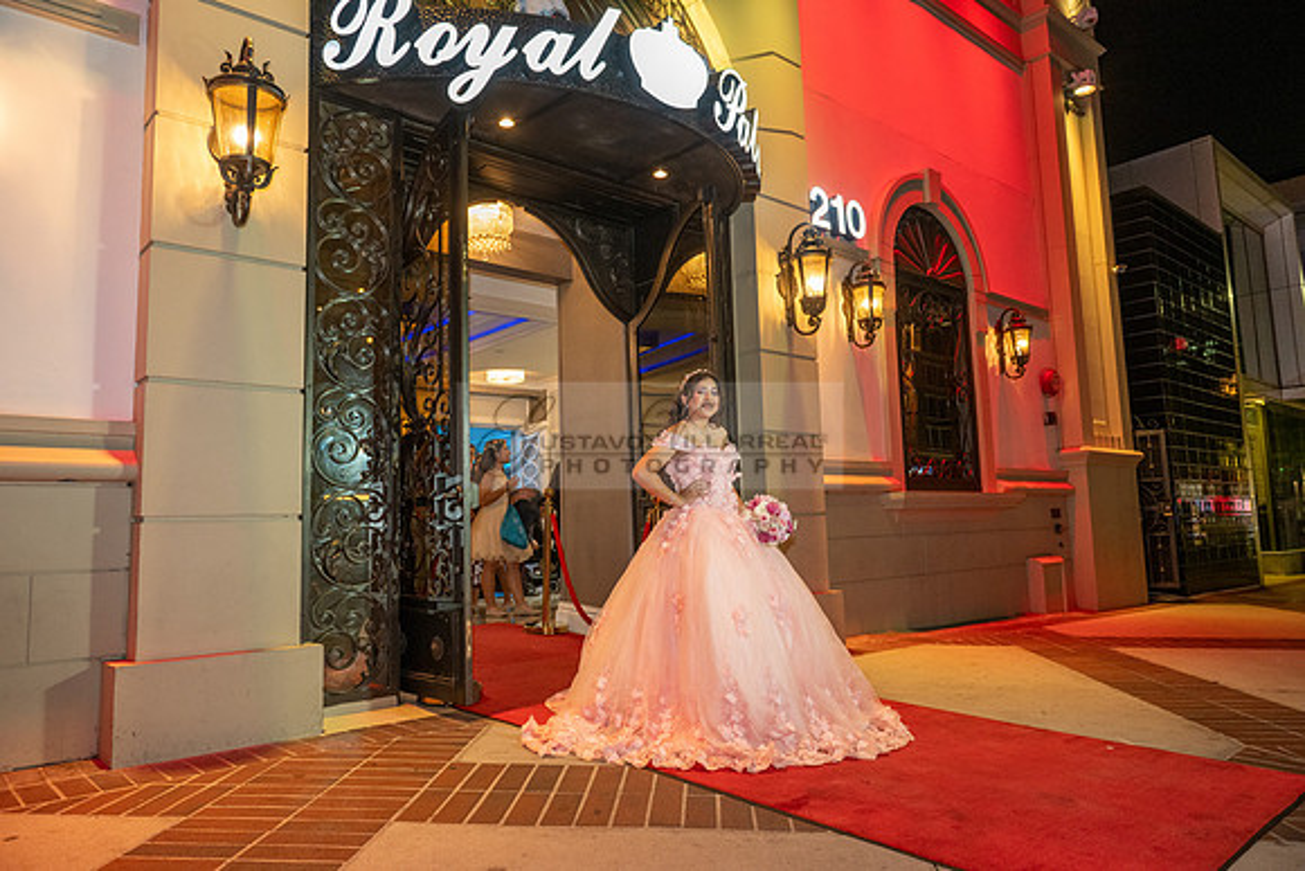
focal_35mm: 24
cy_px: 436
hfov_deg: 73.7
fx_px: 870
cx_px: 652
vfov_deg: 53.2
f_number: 4.5
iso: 1600
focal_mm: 24
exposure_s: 1/125
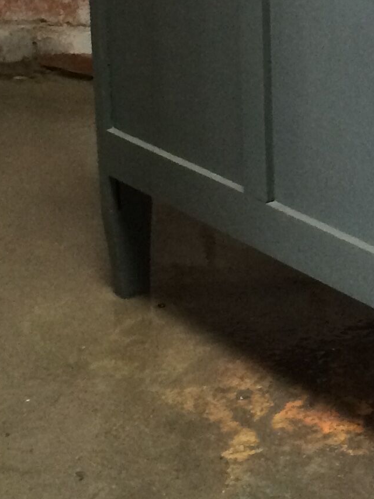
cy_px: -115
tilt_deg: -11.1
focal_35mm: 111
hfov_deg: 12.7
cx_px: 540
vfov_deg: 16.9
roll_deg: -0.5
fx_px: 1599
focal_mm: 4.15
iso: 125
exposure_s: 1/30
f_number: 2.2
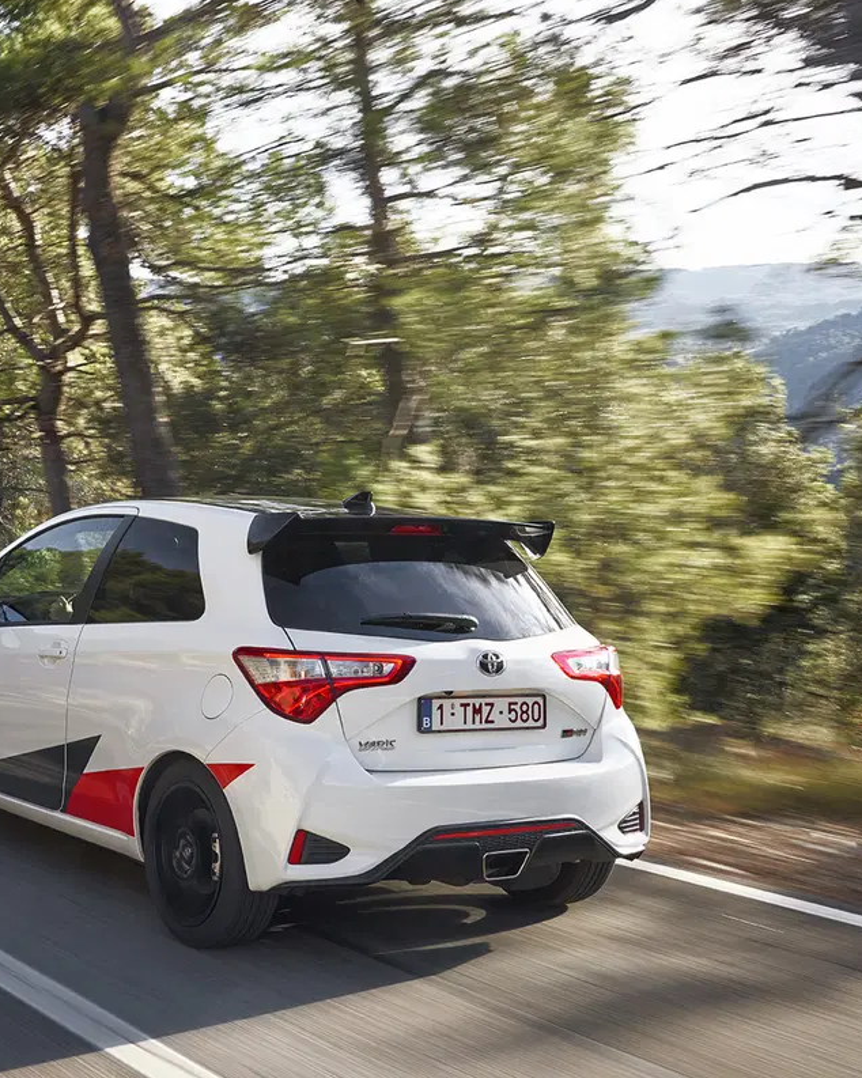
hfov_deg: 27.7
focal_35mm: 54
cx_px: 216
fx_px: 1723
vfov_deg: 34.8
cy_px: 536
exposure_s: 1/40
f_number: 10
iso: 160
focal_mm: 38
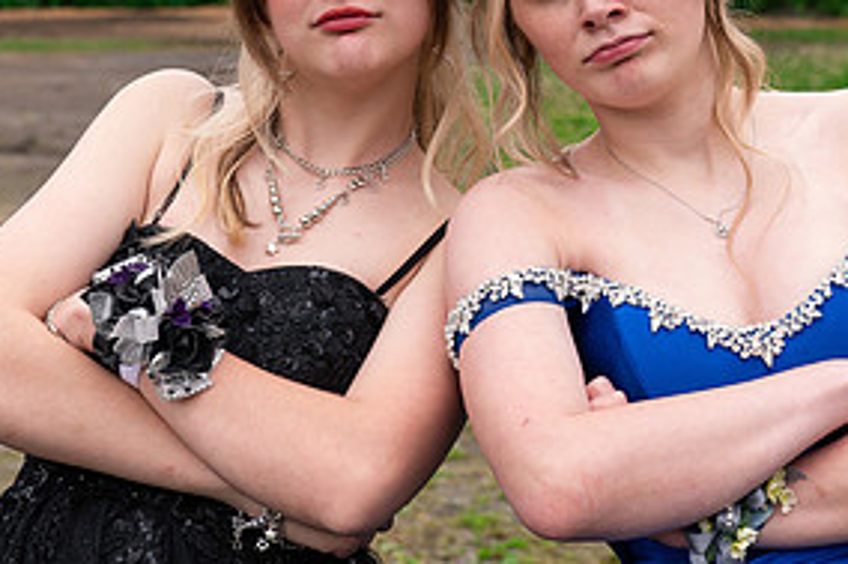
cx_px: 582
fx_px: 3178
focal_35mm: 135
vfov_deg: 10.1
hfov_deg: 15.2
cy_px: 25
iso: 500
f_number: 8
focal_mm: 66
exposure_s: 1/250
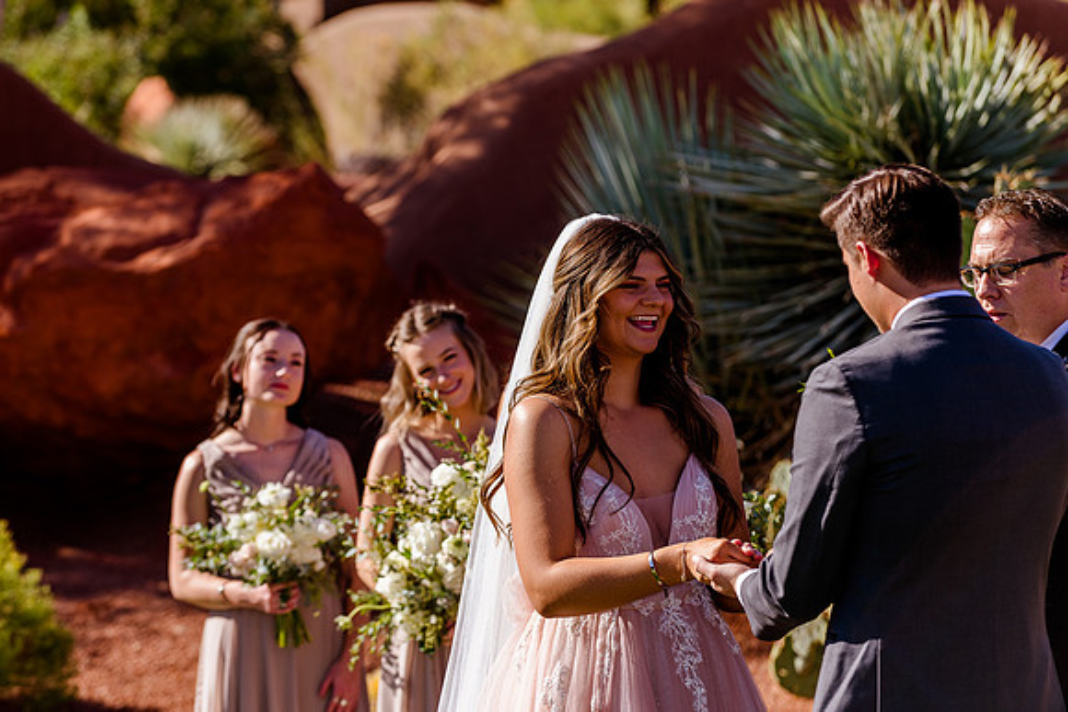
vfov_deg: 8.9
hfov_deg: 13.2
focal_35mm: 155
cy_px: 356
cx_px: 534
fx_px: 4599
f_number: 4.5
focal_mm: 155
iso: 200
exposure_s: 1/800
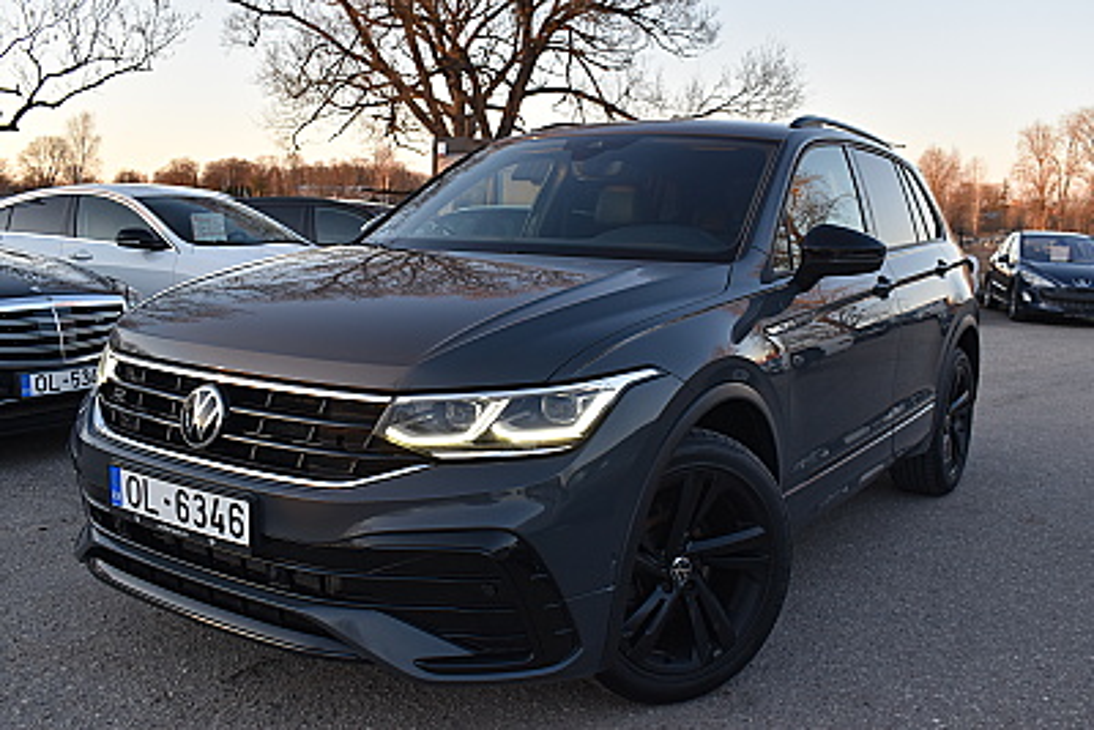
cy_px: 365
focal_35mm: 34
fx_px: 1049
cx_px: 547
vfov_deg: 38.4
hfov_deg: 55.1
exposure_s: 1/125
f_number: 7.1
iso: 400
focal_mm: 23
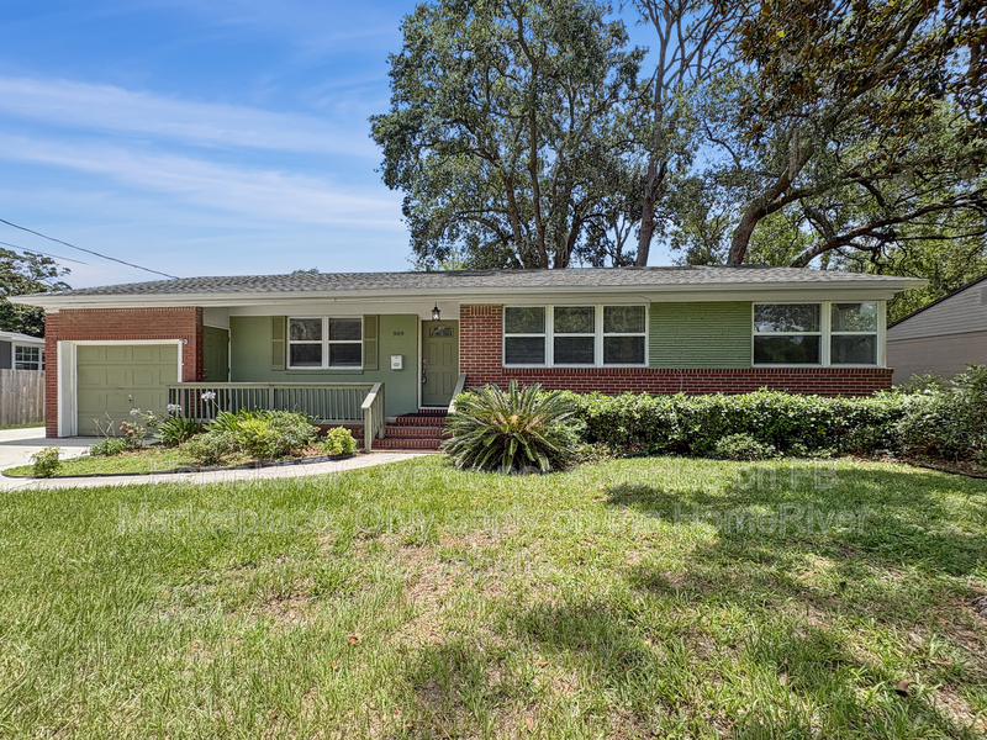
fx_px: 399
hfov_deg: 102.1
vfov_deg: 85.7
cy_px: 370
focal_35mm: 14
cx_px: 494
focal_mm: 2.22
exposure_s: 1/1000
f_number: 2.2
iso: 64
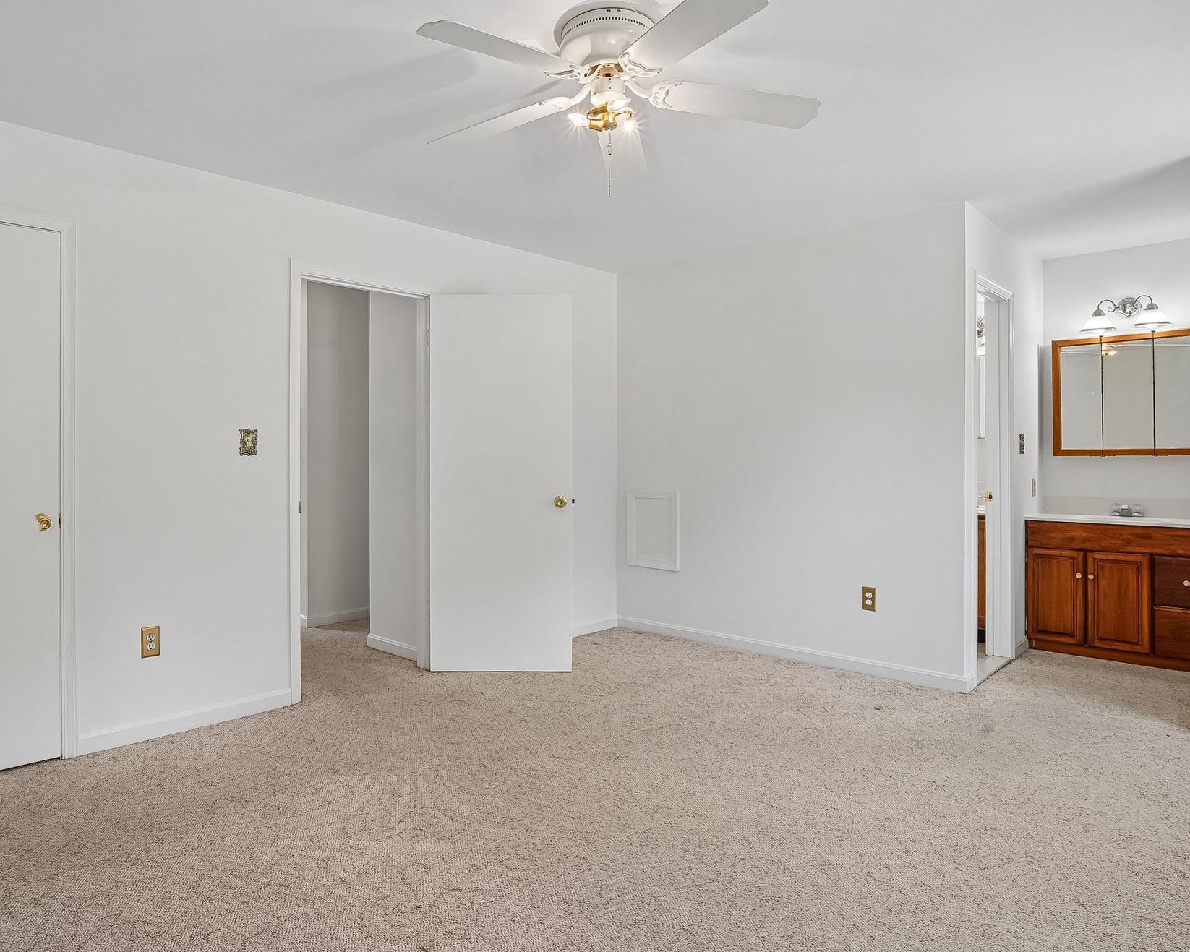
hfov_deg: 77.4
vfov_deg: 65.5
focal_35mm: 21
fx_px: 740
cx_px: 539
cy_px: 472
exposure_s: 1/4
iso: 100
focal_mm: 18
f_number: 8
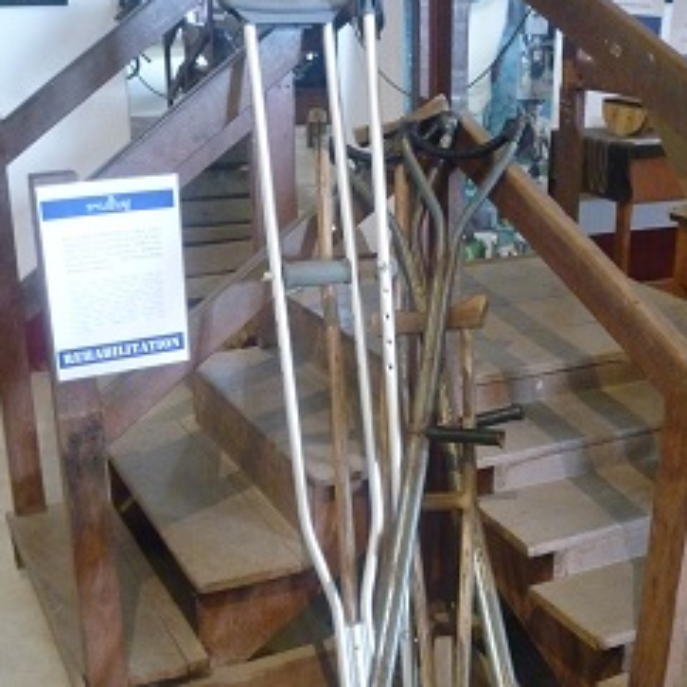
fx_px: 1100
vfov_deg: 34.3
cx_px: 392
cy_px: 467
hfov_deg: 34.6
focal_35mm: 49
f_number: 2.9
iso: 800
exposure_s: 1/25
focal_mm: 5.9
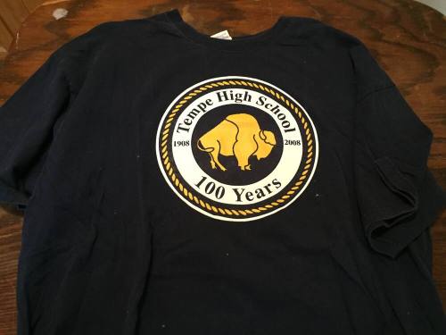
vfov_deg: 48.2
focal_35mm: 29
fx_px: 374
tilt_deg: -68.4
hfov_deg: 61.7
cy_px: 168
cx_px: 223
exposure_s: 1/20
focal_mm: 4.15
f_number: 2.2
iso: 250
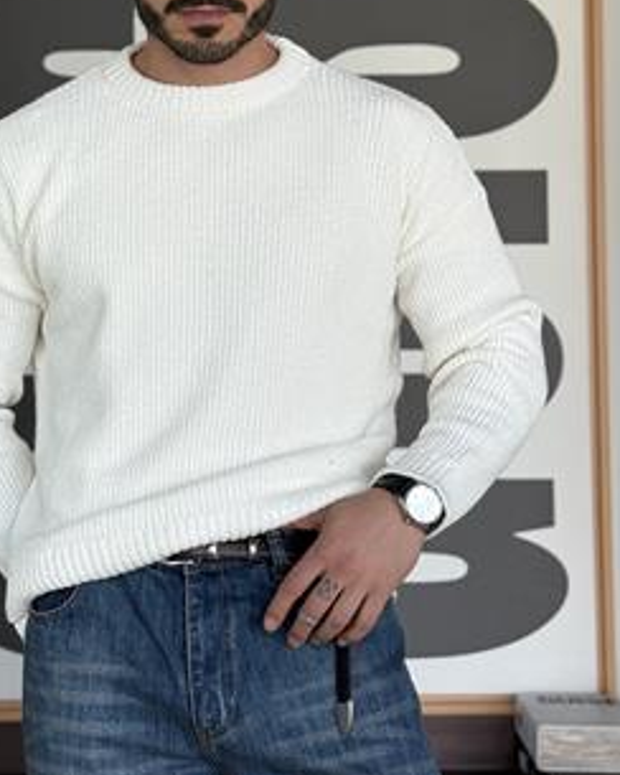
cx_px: 244
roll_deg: +0.0
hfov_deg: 18.7
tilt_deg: +3.1
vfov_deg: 23.1
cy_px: 230
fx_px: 1881
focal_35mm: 82
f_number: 1.78
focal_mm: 6.76
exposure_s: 1/212
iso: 64
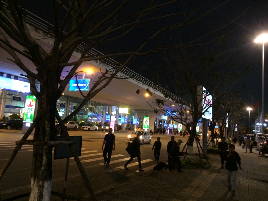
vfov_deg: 48.2
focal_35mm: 29
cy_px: 100
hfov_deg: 61.7
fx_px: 225
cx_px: 134
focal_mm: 4.15
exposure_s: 1/17
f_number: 2.2
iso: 320
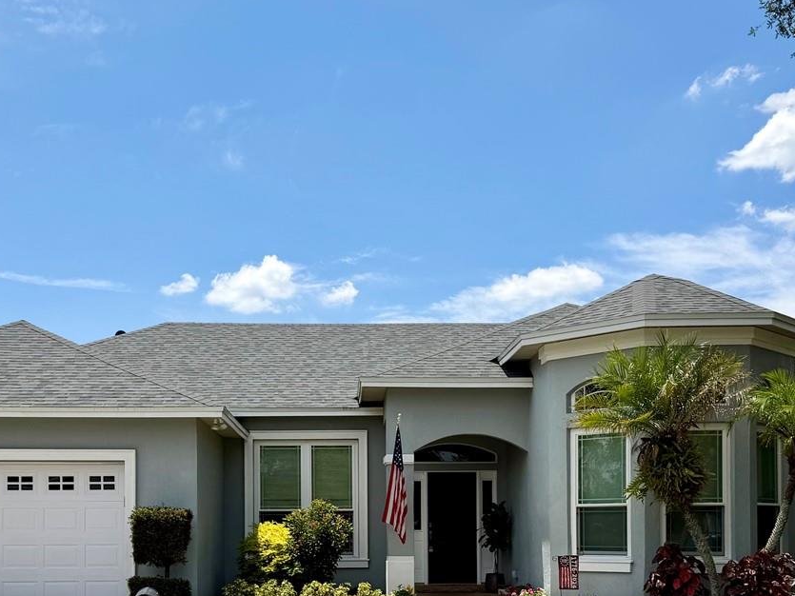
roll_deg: +0.5
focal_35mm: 46
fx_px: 1056
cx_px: 354
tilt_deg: +2.4
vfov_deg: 30.5
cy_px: 507
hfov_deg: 41.2
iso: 80
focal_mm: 6.76
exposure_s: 1/6711
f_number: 1.78
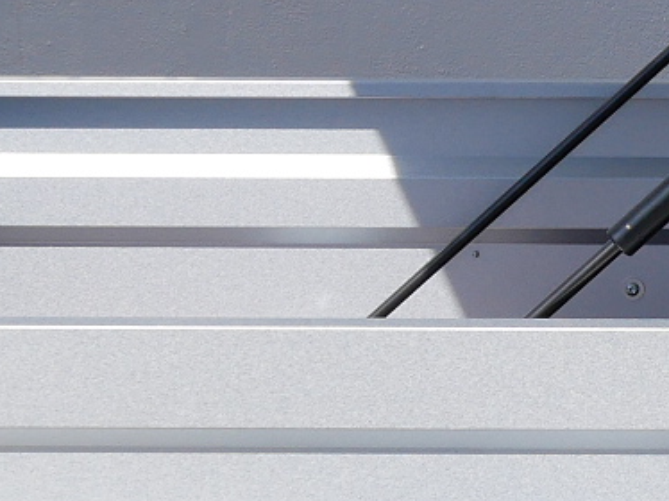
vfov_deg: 6.1
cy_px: 220
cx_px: 996
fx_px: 4693
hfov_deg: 8.0
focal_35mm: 243
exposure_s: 1/320
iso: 200
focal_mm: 20
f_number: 9
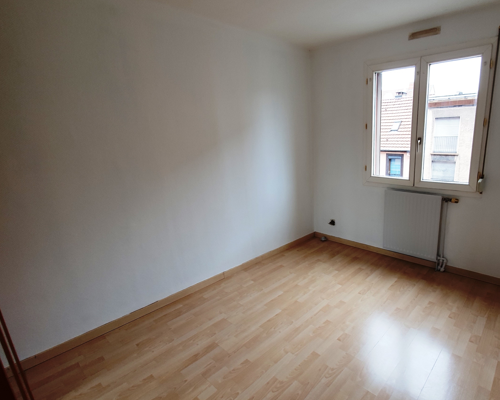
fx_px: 266
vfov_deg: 73.8
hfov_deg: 83.9
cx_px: 326
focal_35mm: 18
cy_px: 206
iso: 50
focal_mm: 1.8
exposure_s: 1/50
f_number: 2.2
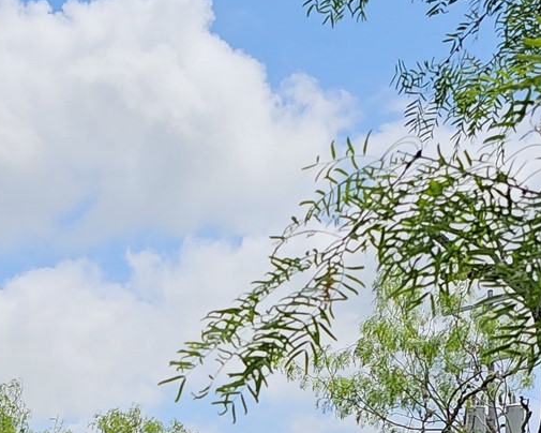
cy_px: 751
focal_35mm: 91
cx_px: 3
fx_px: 1457
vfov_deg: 14.9
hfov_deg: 20.4
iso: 10
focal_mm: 6.3
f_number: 1.7
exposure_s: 1/1453
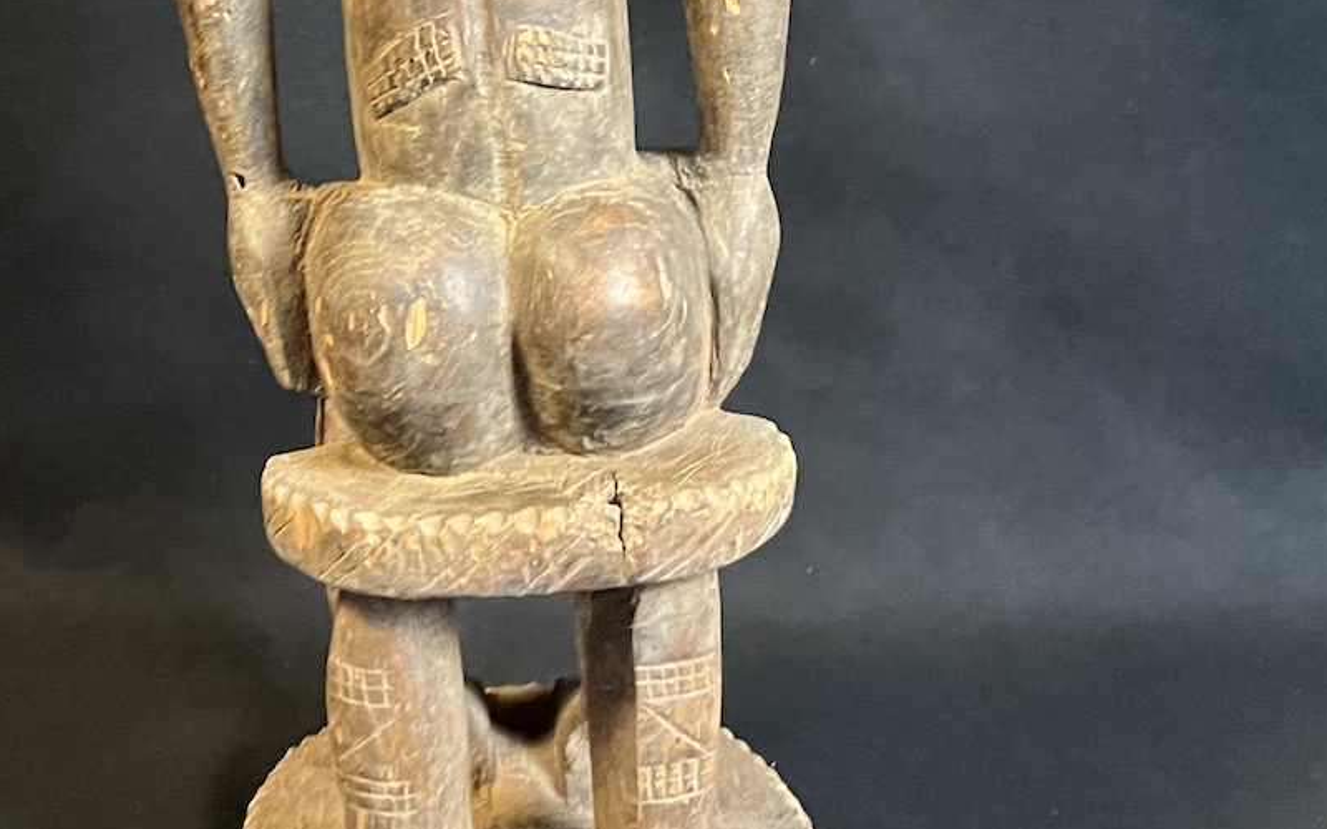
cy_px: -214
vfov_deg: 19.5
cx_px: 426
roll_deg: -0.4
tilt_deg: -4.4
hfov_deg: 32.6
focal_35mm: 62
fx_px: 2242
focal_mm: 5.1
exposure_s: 1/33
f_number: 1.6
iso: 400
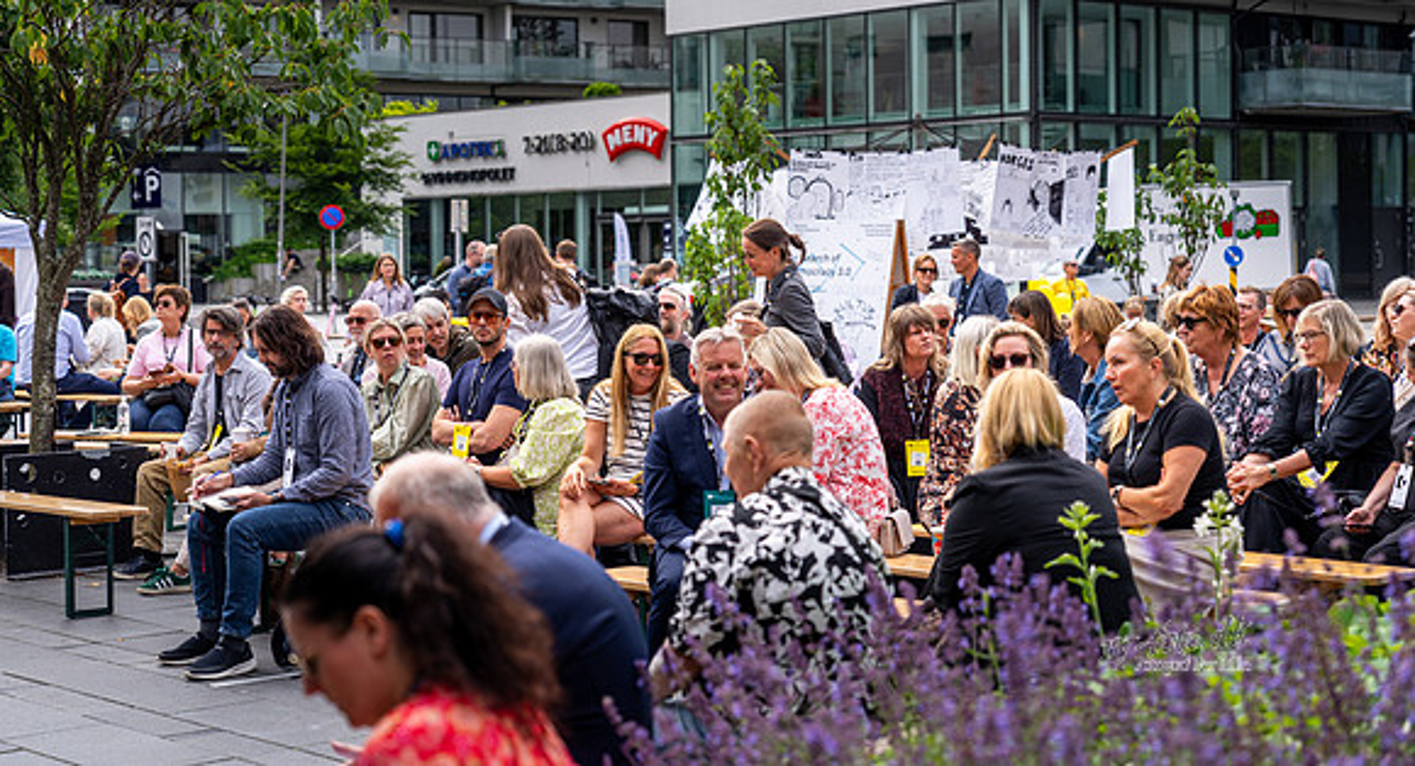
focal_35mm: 66
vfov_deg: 17.8
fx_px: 2442
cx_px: 716
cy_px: 289
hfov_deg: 32.3
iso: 100
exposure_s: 1/1000
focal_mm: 60
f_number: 2.8
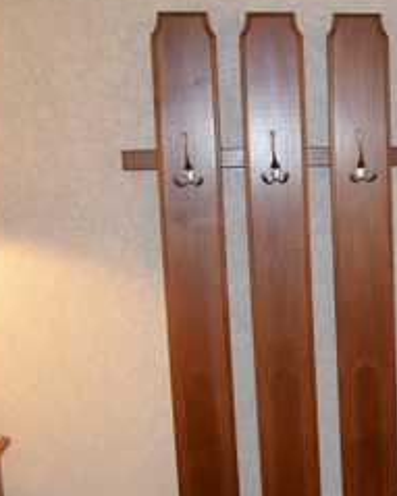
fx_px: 999
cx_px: 503
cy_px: 347
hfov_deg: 20.7
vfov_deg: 27.7
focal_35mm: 68
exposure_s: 1/60
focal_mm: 18
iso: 800
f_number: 4
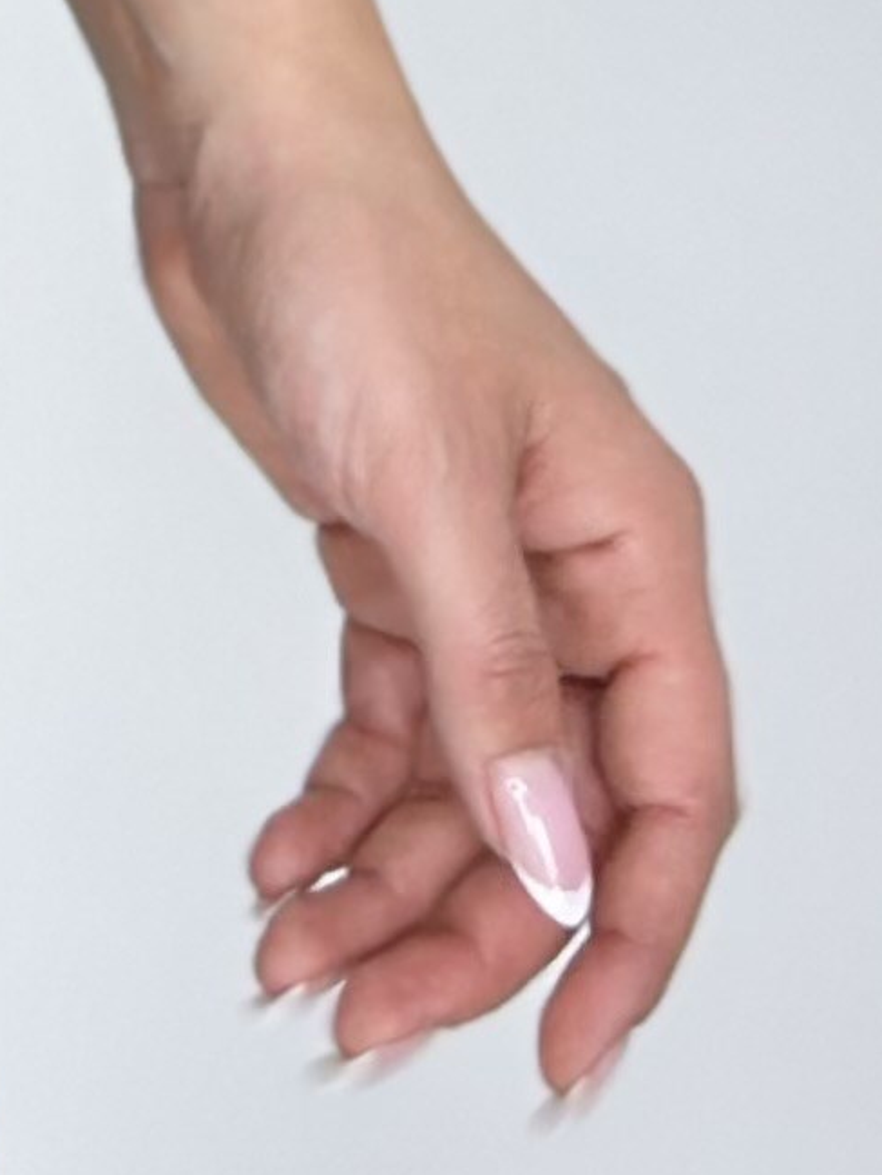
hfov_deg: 4.9
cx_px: -1081
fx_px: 10121
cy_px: -2178
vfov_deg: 6.2
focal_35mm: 298
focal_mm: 6.86
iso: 64
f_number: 1.78
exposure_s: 1/100
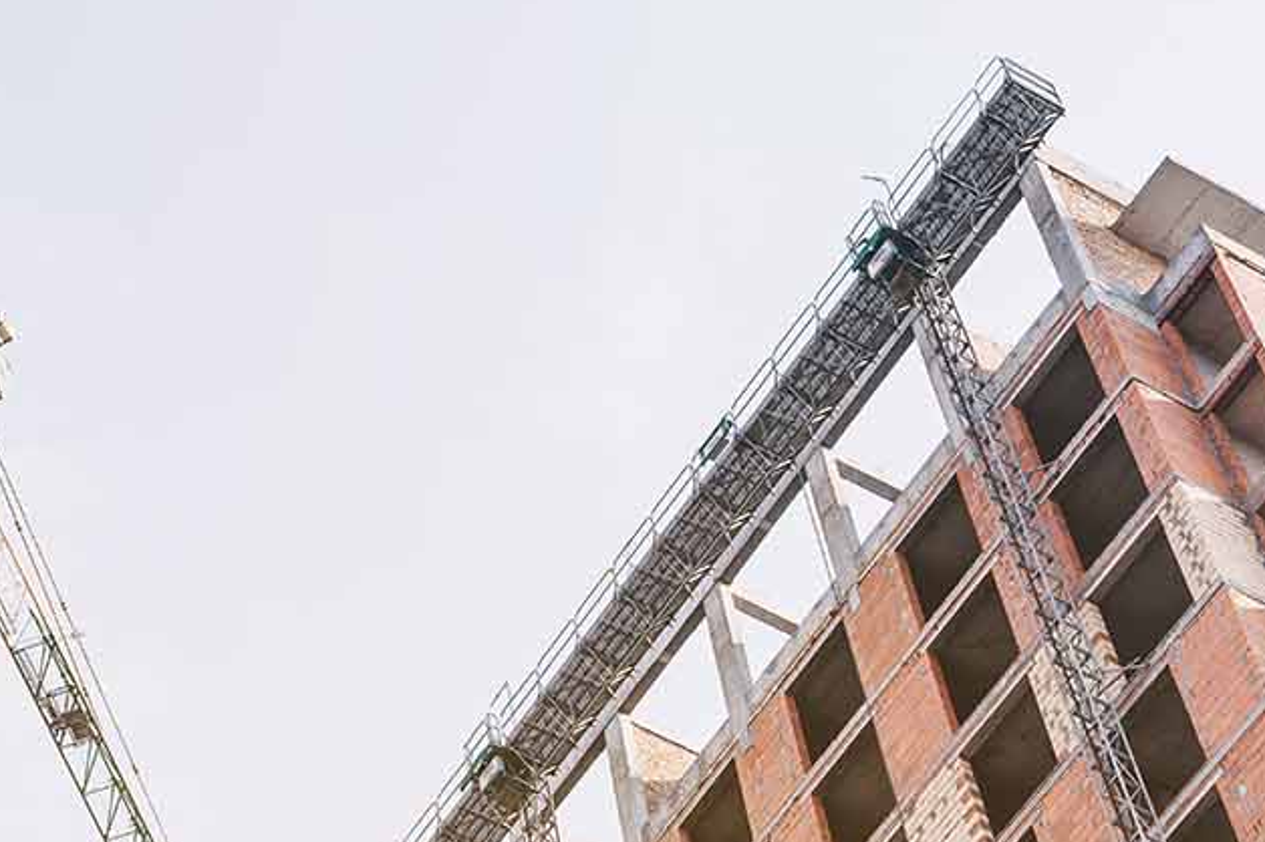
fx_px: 3652
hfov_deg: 19.6
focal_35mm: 104
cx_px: 402
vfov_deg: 13.1
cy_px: 575
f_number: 4.5
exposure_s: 1/2000
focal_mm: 50
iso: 250
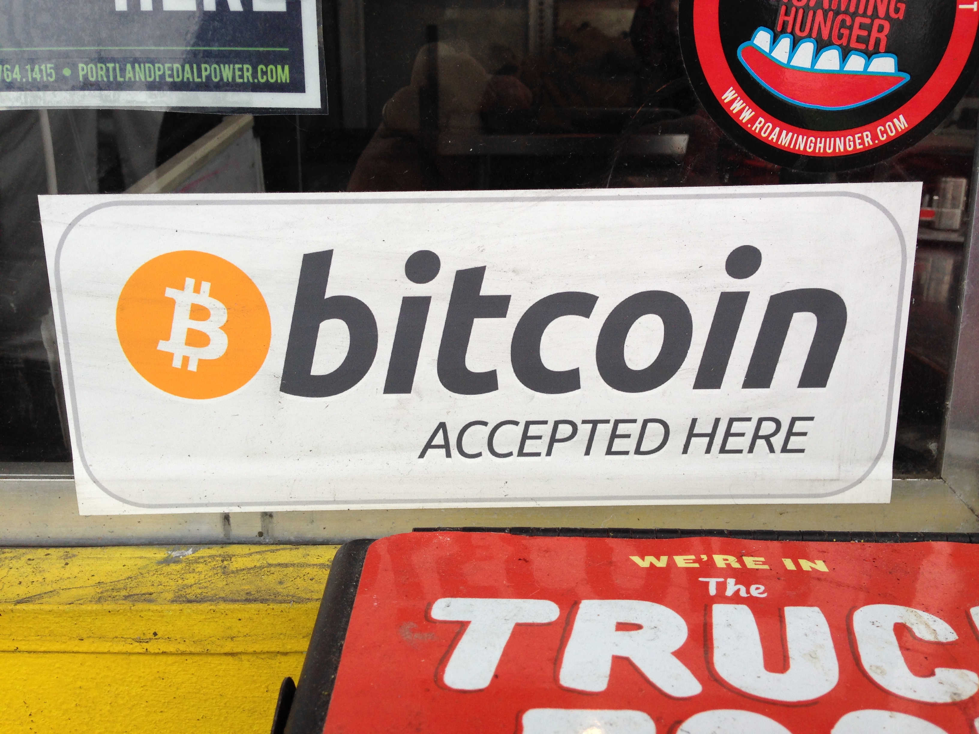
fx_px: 933
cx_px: 490
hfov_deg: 55.4
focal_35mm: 33
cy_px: 367
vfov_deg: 42.9
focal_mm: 4.12
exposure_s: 1/198
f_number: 2.4
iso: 50
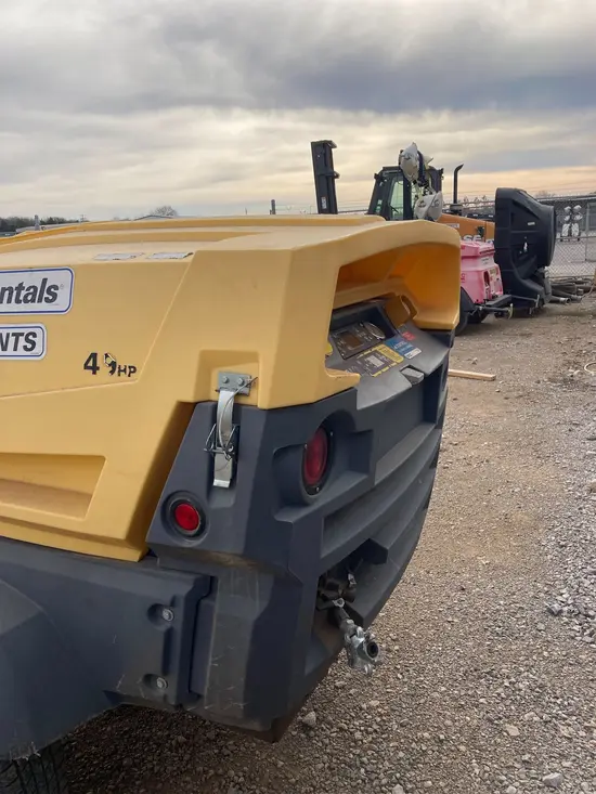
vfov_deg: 63.4
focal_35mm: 28
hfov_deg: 49.8
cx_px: 298
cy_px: 397
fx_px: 643
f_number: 1.8
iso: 20
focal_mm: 3.99
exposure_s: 1/1621
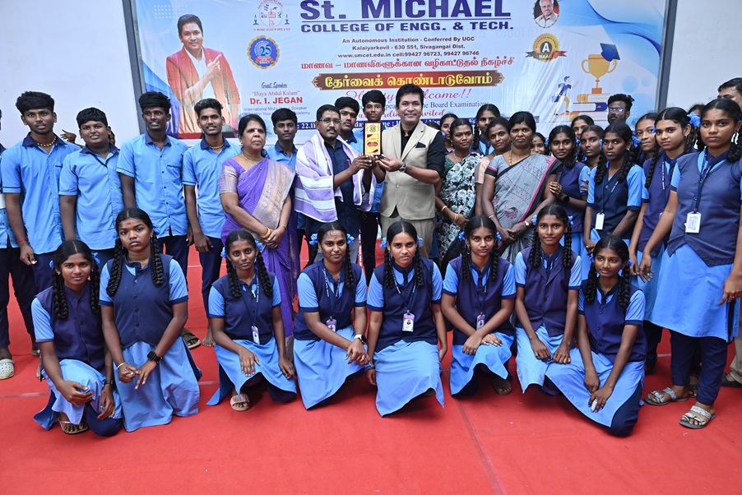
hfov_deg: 73.7
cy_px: 248
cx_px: 371
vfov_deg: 53.2
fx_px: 495
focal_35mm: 24
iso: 1250
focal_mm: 24
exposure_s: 1/160
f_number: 7.1
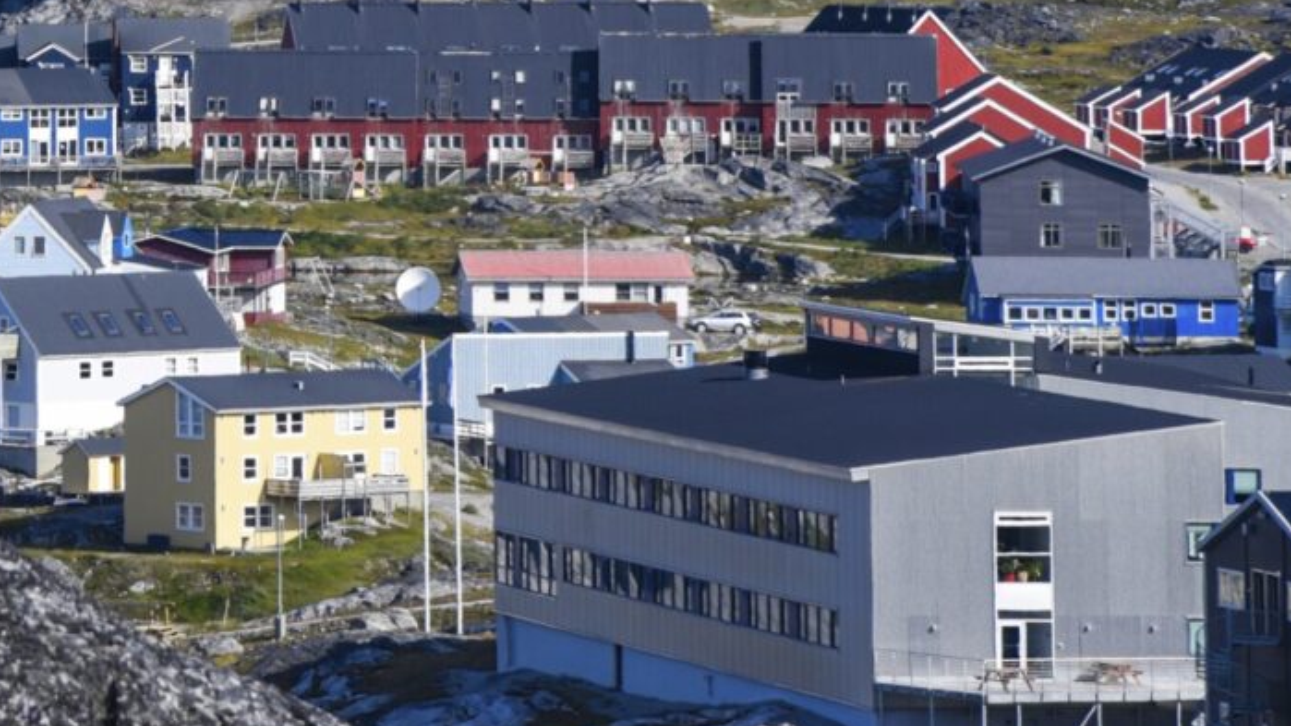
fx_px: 12185
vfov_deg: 3.4
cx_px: -83
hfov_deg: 6.0
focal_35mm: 356
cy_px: -393
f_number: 7.1
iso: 200
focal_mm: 120
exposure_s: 1/640
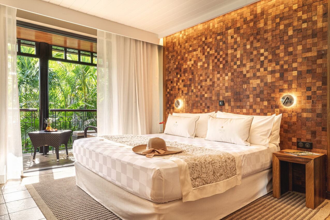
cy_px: 110
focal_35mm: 23
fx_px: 207
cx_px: 165
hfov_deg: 77.1
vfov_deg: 55.9
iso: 250
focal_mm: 22.6
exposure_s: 1/2.5
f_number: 18
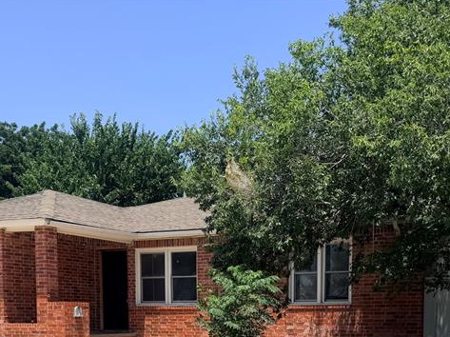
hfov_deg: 36.7
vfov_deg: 26.1
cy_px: 362
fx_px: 675
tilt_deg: -4.1
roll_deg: +0.0
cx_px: 266
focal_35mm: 52
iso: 80
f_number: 1.78
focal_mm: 6.76
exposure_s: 1/4975
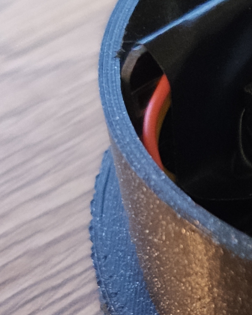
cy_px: 159
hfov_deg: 12.4
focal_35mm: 115
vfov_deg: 16.7
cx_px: 426
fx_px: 1072
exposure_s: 1/50
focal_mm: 4.75
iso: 2217
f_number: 1.75
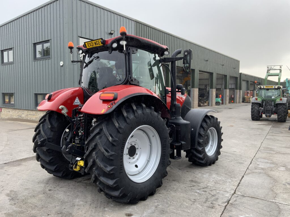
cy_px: 108
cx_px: 145
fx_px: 243
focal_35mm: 29
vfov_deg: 48.2
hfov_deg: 61.7
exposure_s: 1/122
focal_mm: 3
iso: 20
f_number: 1.8
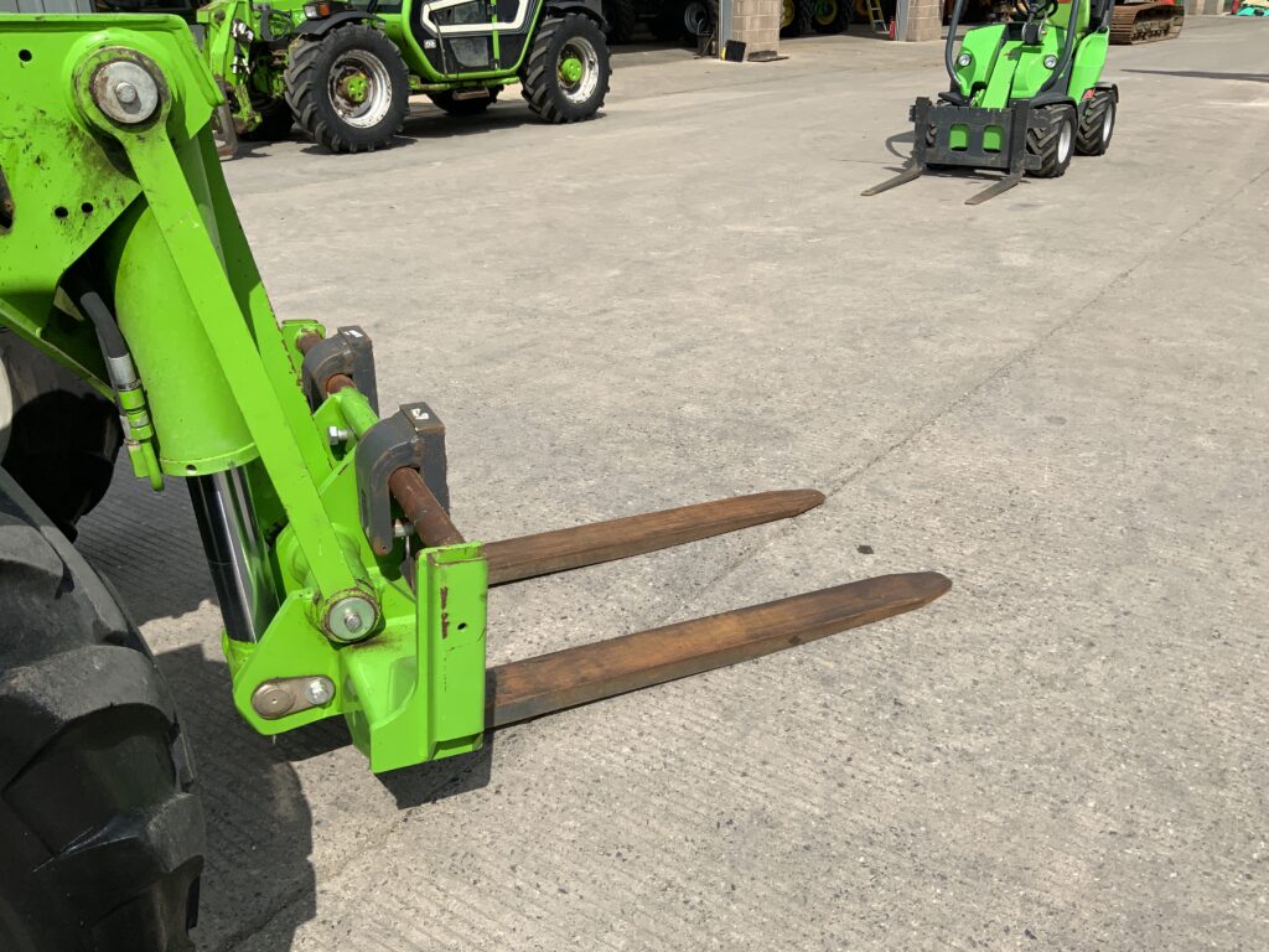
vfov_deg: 48.2
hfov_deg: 61.7
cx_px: 634
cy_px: 476
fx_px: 1063
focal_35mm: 29
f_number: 1.8
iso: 16
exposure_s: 1/2801
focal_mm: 3
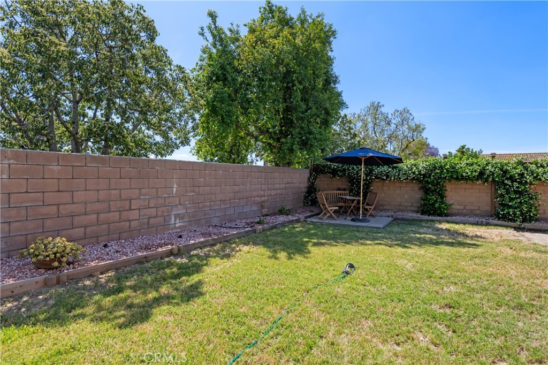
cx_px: 274
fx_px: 304
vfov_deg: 61.9
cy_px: 182
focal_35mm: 20
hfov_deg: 84.0
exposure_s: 1/500
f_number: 8
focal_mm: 20
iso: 64
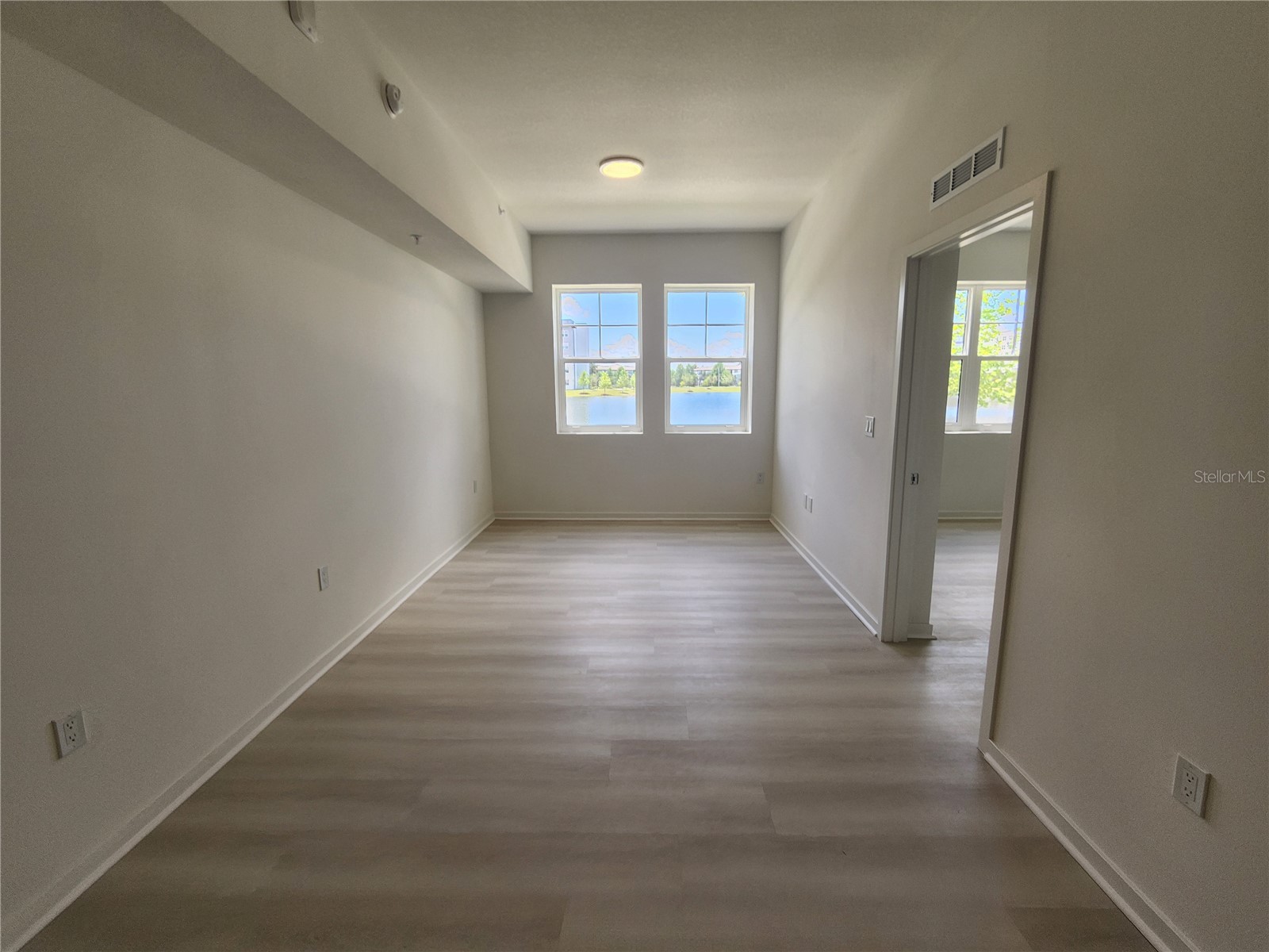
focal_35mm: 13
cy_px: 476
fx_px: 477
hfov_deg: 106.2
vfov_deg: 89.9
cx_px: 634
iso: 50
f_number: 2.2
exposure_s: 1/137
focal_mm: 2.2
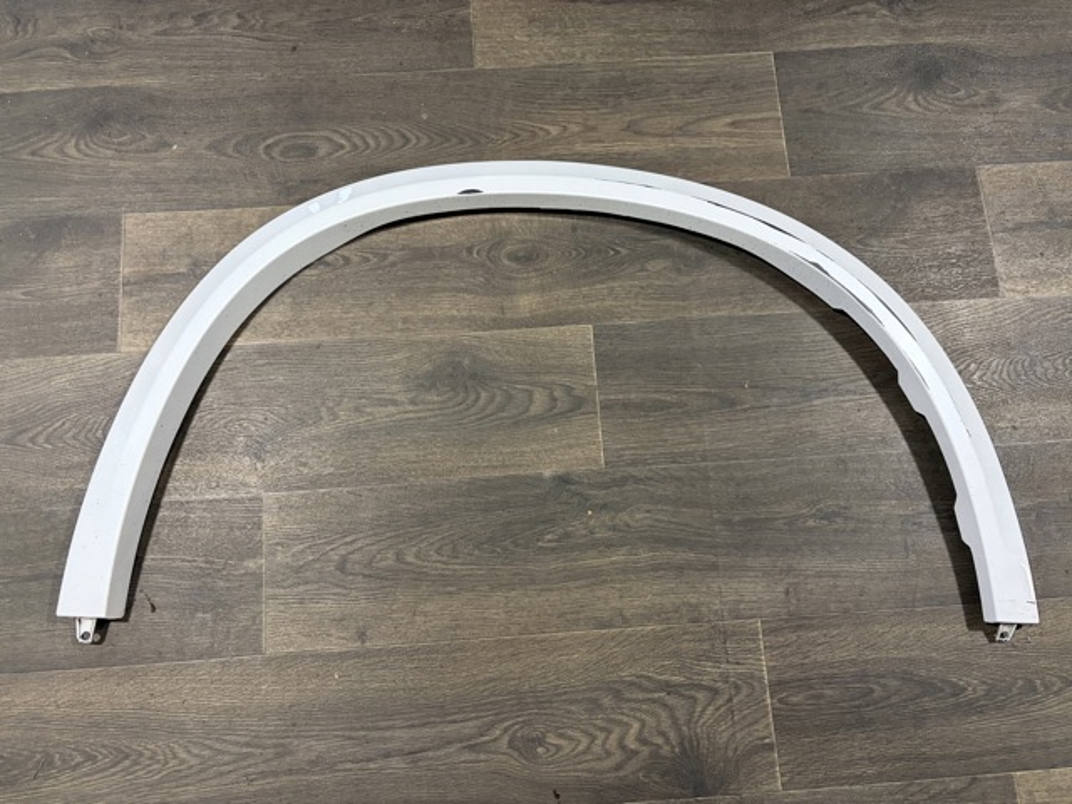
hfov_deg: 67.3
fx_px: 805
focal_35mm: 26
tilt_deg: -76.9
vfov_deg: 53.1
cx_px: 536
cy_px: 402
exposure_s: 1/50
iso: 250
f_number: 1.6
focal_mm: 5.96
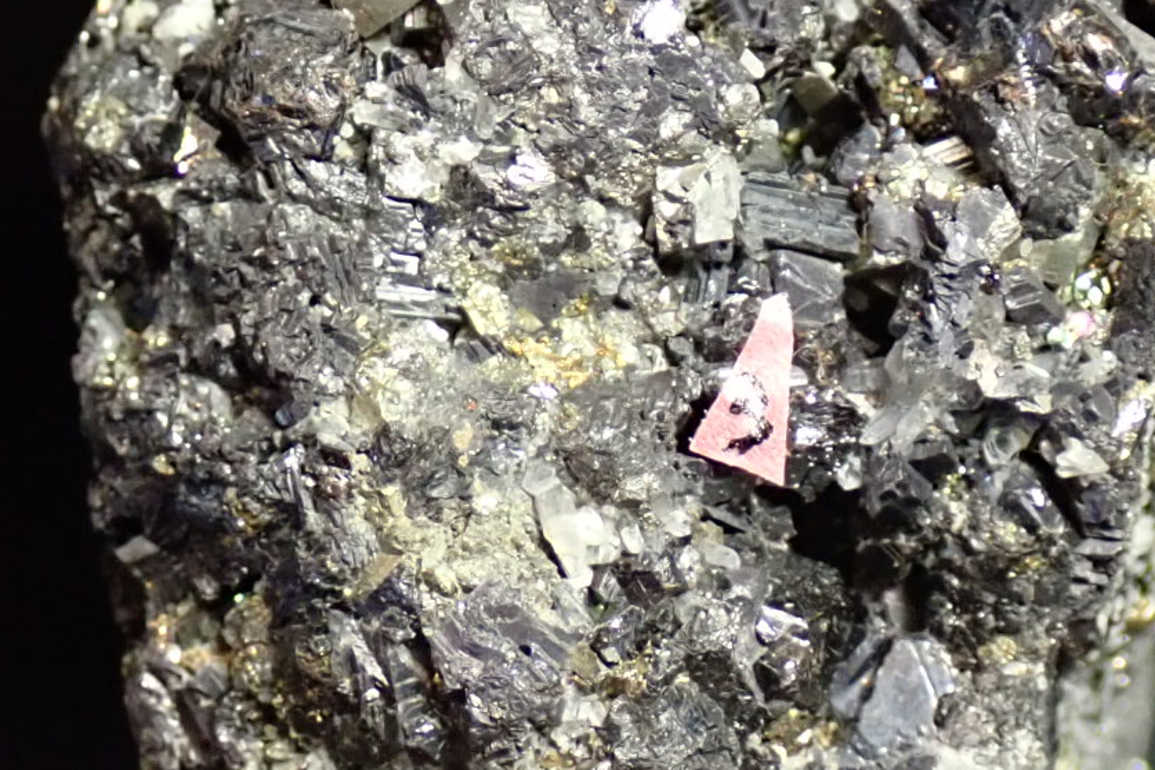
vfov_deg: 10.6
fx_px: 4138
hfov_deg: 15.9
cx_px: 776
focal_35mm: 129
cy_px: 91
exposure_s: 1/25
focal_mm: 9.65
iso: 800
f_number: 3.3
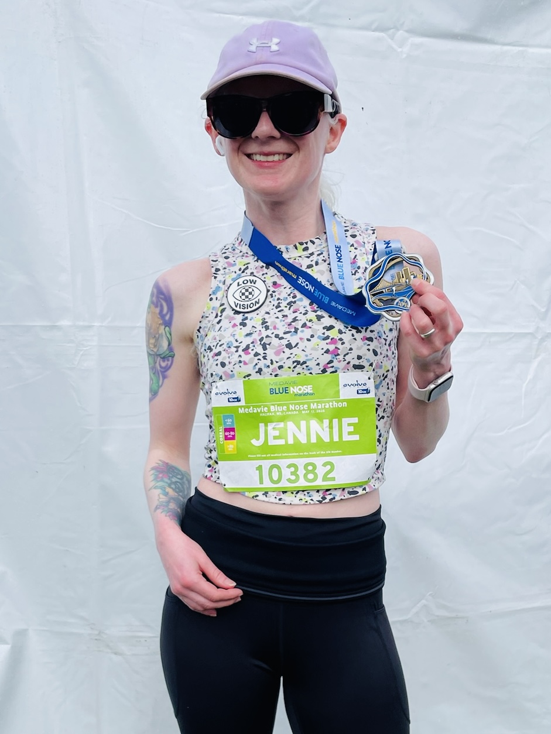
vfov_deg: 67.3
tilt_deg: -16.6
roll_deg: -2.2
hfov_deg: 53.1
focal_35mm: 26
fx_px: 552
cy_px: 367
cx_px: 276
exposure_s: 1/3401
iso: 32
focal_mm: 4.2
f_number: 1.6
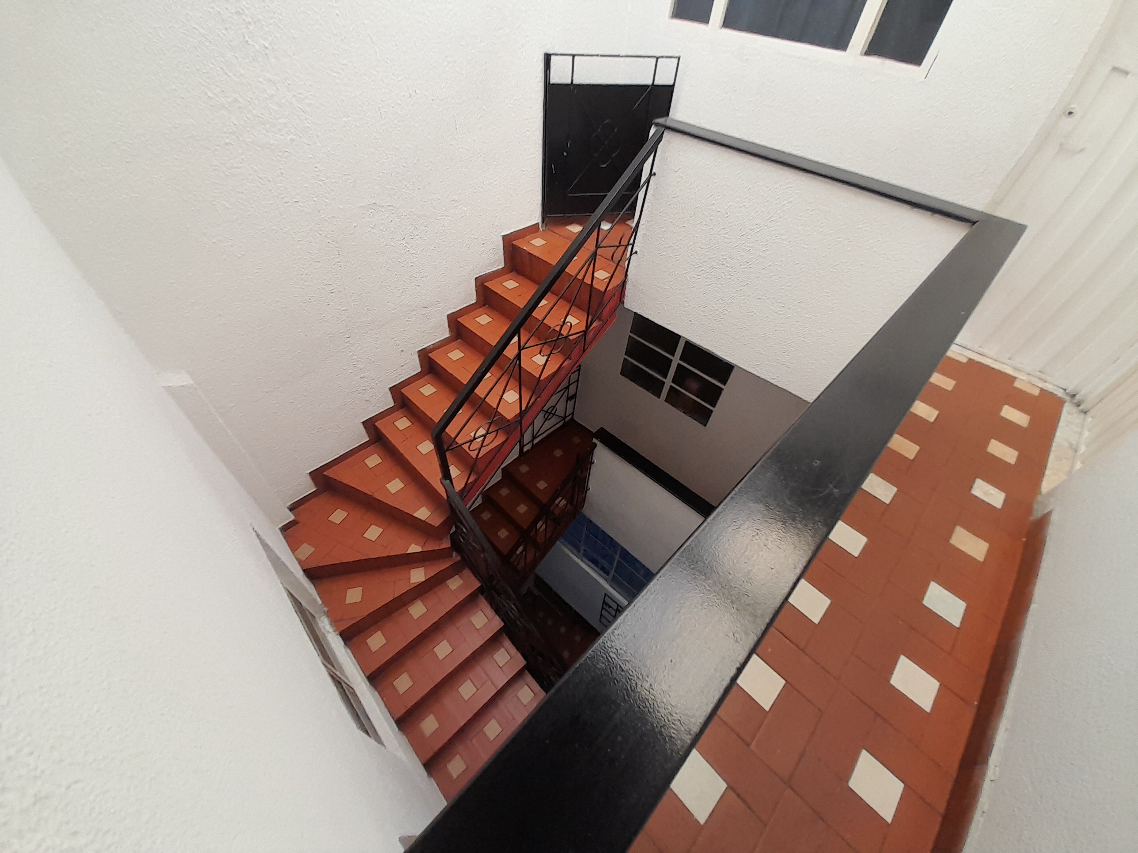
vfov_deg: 89.9
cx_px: 569
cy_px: 426
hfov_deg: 106.2
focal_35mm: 13
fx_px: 427
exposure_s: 1/50
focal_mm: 1.13
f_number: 2.2
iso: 64
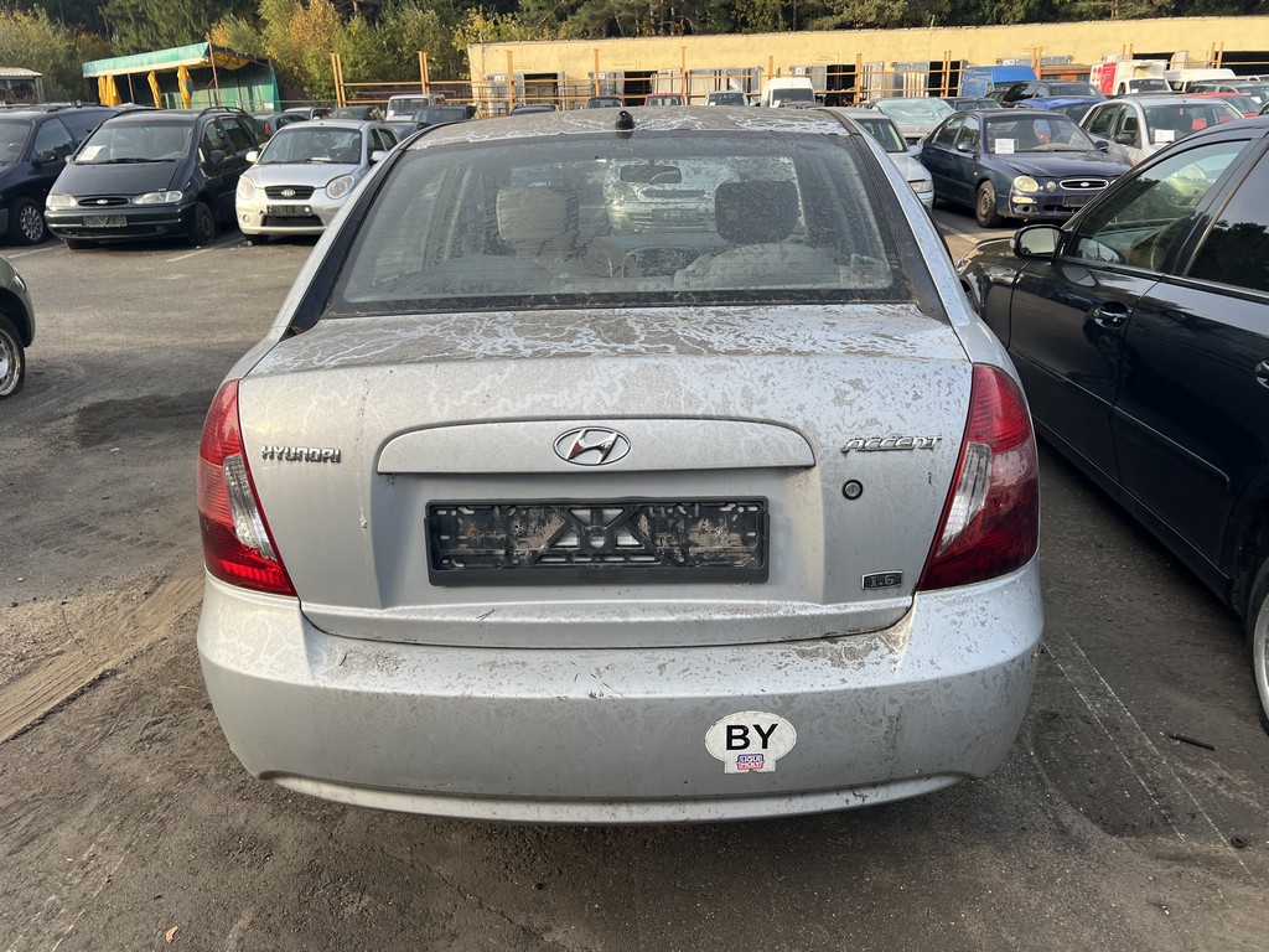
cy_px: 476
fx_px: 953
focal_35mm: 26
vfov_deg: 53.1
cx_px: 634
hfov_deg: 67.3
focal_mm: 5.7
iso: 50
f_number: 1.5
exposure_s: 1/1029
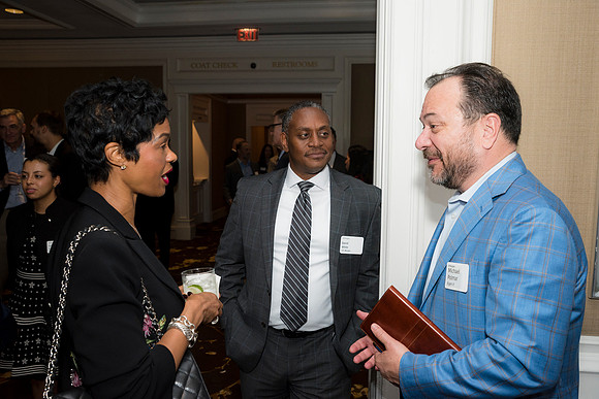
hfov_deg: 58.7
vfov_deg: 41.1
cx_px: 300
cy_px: 200
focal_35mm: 32
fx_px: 533
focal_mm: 32
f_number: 5.6
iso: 800
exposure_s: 1/125
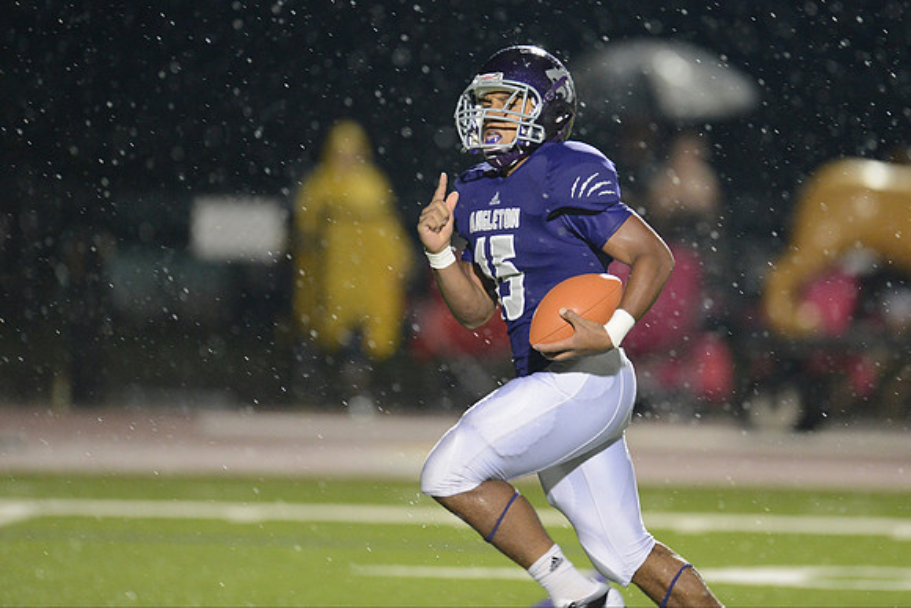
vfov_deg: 3.4
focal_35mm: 400
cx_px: 456
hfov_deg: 5.2
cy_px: 304
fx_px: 10124
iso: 5000
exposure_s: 1/1000
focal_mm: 400
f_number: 2.8
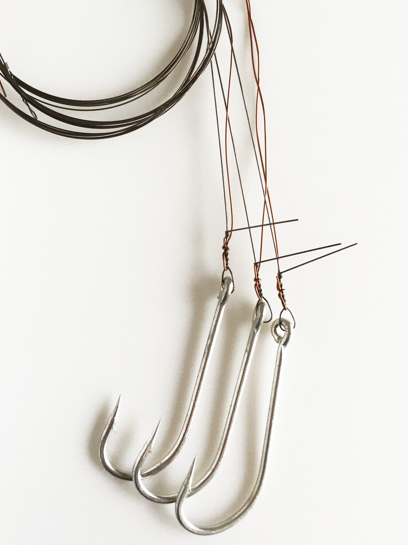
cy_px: 200
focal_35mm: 41
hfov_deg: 34.7
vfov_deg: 45.3
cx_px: 126
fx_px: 644
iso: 40
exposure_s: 1/30
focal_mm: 4.15
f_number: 2.2
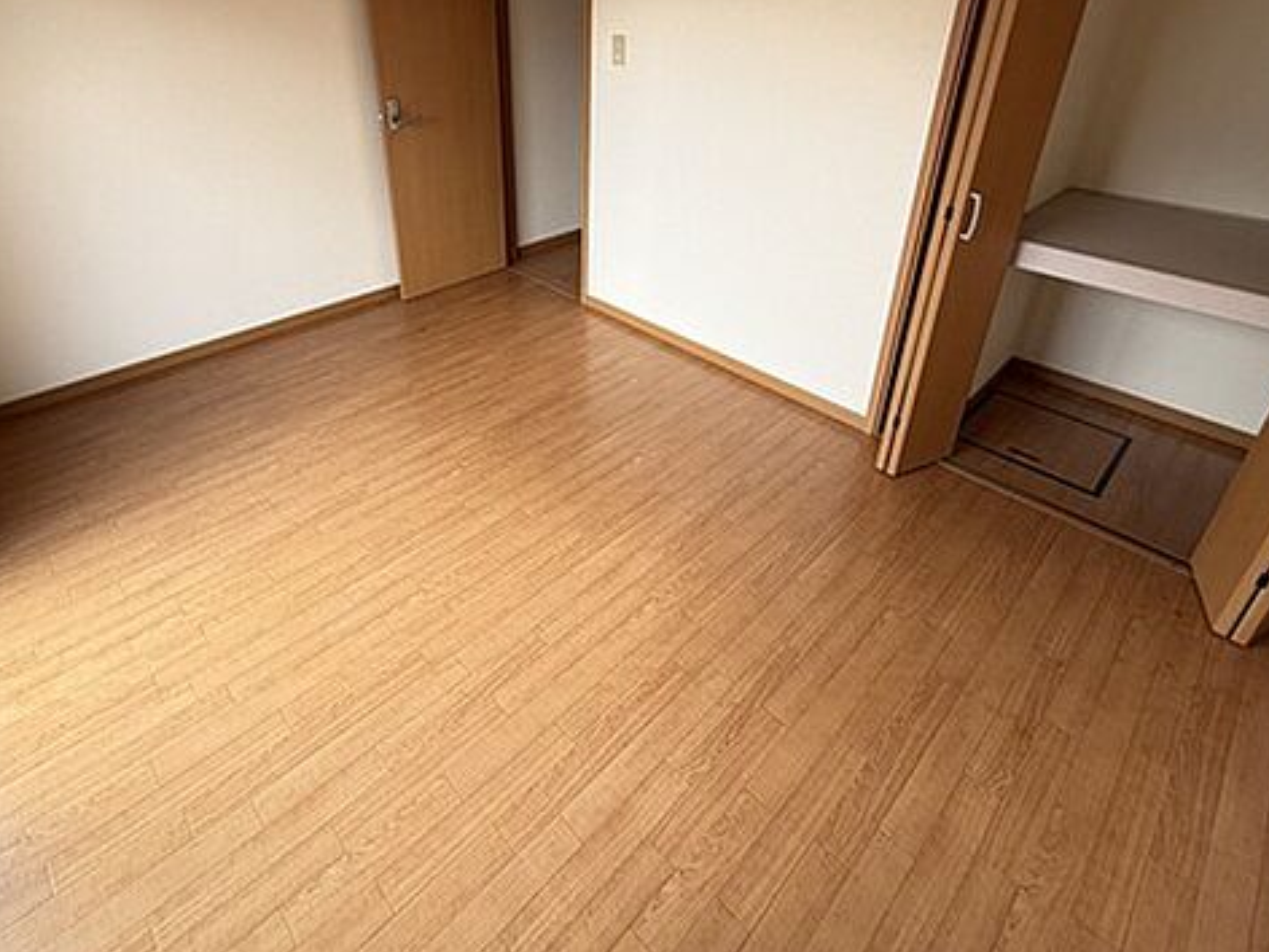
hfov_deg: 84.4
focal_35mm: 19
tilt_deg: -25.6
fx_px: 697
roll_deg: +0.9
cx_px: 573
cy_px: 317
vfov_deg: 66.8
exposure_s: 1/121
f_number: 2.2
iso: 125
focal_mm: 2.22
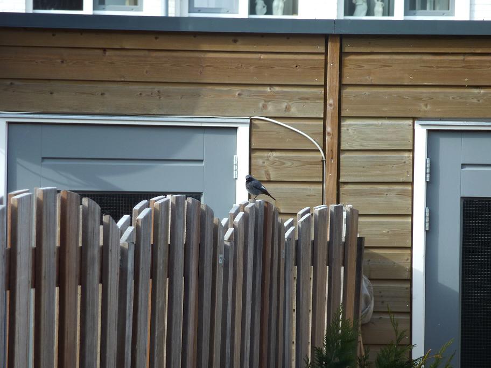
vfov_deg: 5.0
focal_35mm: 300
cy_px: 184
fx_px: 4255
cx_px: 246
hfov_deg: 6.6
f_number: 4.9
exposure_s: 1/125
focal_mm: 49.2
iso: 125
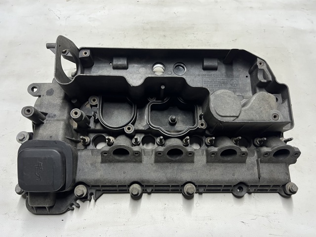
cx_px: 158
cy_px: 118
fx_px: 237
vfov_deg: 53.0
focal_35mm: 26
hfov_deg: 67.3
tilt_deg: -61.9
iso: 100
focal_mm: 5.7
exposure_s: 1/50
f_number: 1.5
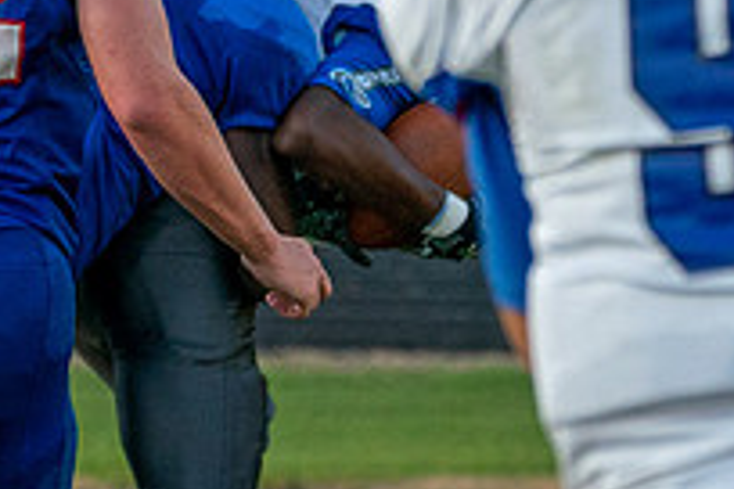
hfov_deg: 1.8
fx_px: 22875
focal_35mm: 1122
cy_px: 27
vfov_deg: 1.2
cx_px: -37
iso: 1250
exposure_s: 1/1000
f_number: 5.6
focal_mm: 196
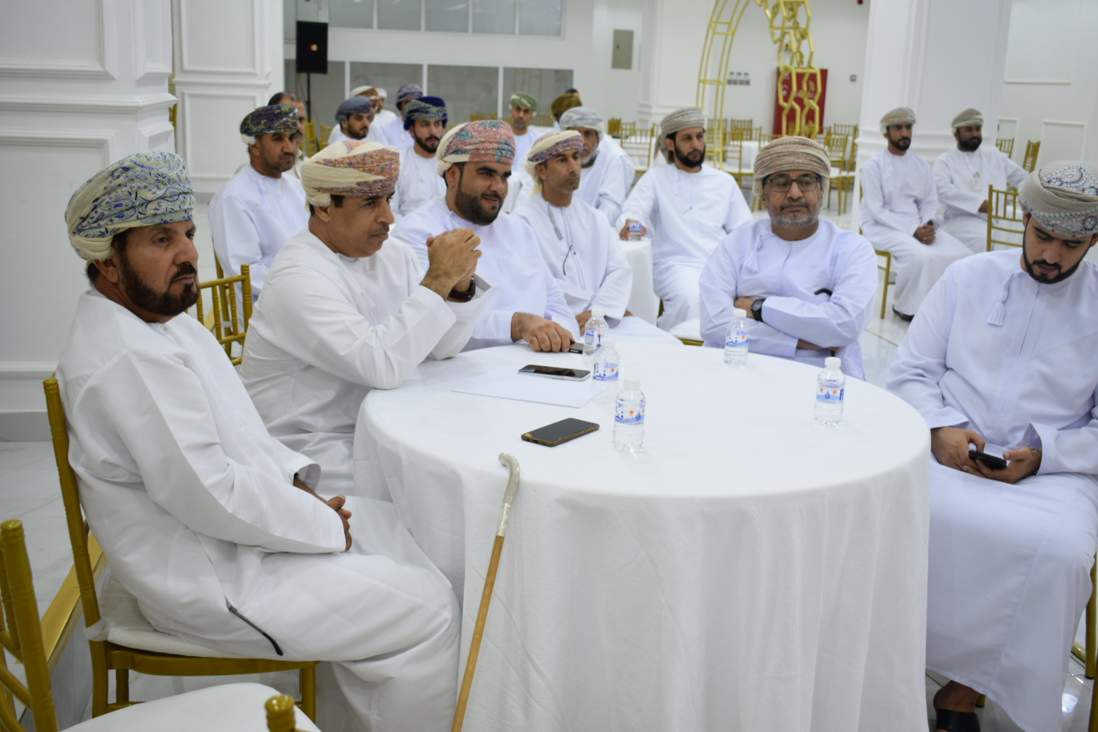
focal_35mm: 39
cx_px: 549
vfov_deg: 34.2
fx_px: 1189
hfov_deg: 49.6
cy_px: 366
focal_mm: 26
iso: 400
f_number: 5
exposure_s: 1/80
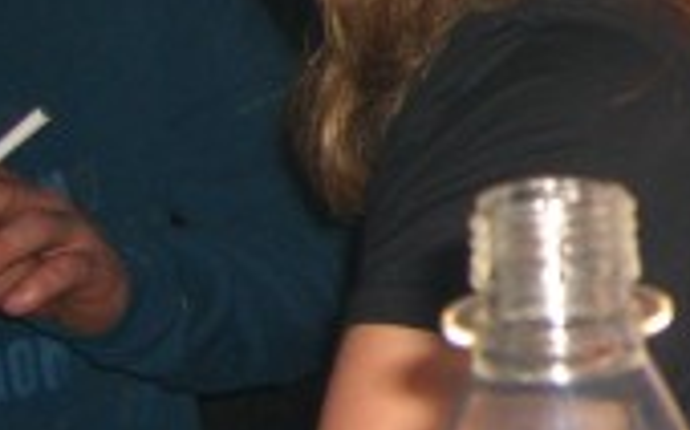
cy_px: -12
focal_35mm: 142
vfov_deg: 9.2
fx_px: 2669
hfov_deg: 13.8
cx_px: 1063
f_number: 2.8
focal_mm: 7.9
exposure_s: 1/60
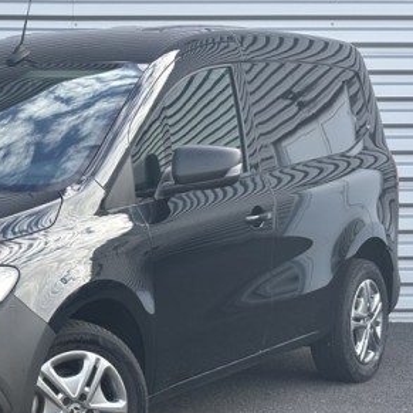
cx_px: 10
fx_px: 1363
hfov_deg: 16.9
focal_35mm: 101
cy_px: 267
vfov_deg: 17.2
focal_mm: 5.96
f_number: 1.6
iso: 32
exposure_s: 1/577
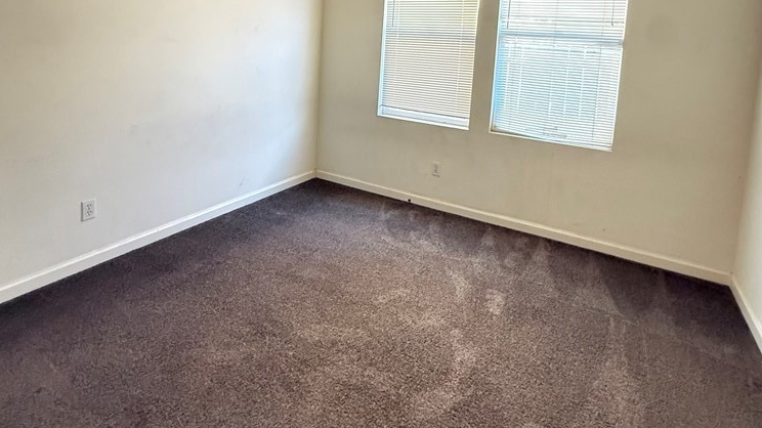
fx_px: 424
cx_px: 379
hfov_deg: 83.9
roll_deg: -3.0
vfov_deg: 49.9
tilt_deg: -3.9
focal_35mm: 21
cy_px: 78
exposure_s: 1/60
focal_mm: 2.22
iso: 1000
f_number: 2.2
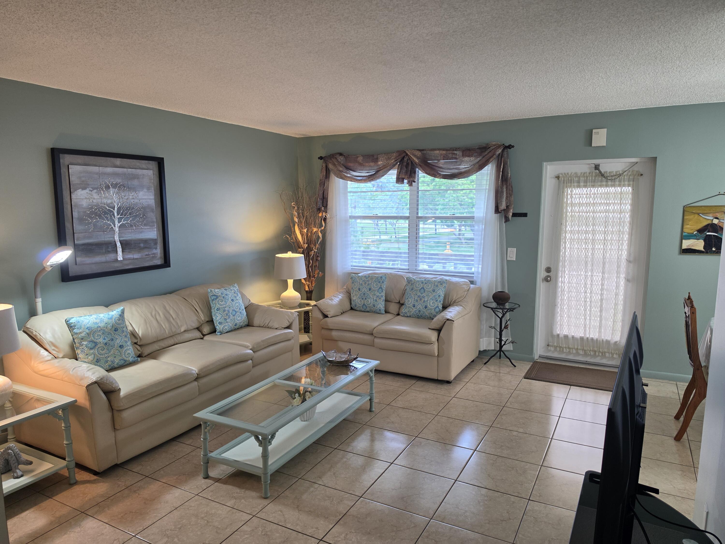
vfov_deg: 58.9
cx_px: 362
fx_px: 482
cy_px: 272
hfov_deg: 73.9
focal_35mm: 23
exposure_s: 1/120
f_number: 1.4
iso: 80
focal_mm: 6.5
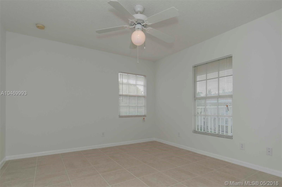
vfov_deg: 67.2
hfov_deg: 90.1
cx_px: 141
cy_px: 94
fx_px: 141
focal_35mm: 18
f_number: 5
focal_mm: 12
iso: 100
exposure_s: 1/125
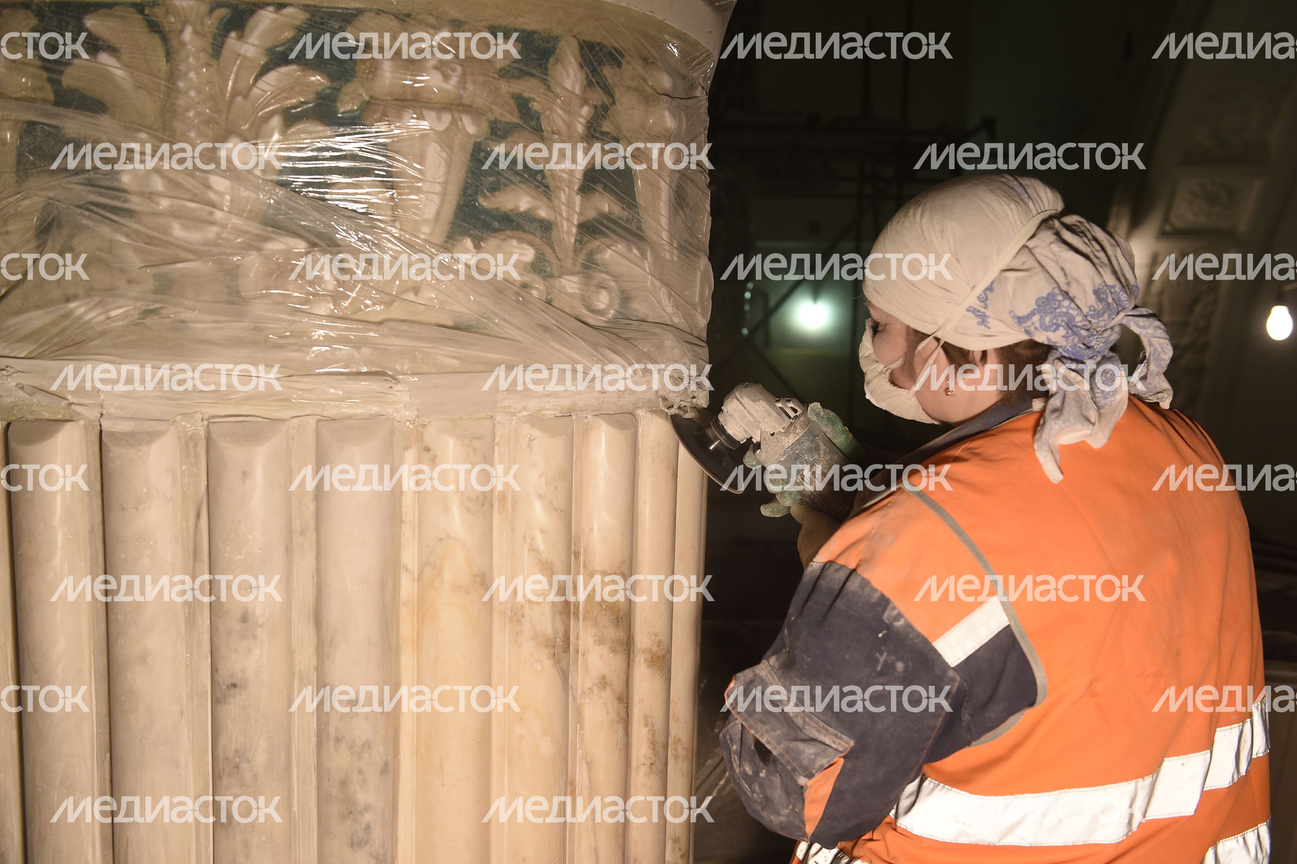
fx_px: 1368
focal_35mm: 38
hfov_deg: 50.7
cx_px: 648
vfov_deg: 35.0
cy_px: 432
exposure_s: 1/320
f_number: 4.5
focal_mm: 38
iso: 800
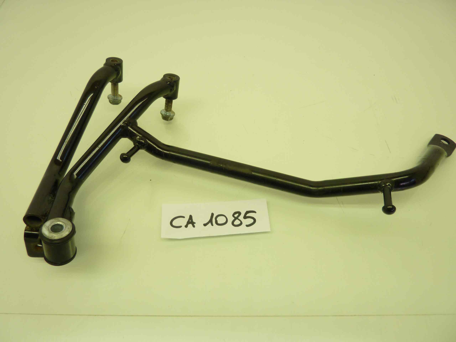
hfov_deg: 69.4
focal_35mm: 25
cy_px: 171
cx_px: 228
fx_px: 329
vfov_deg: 54.9
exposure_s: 1/40
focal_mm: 4.1
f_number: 3.3
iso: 80
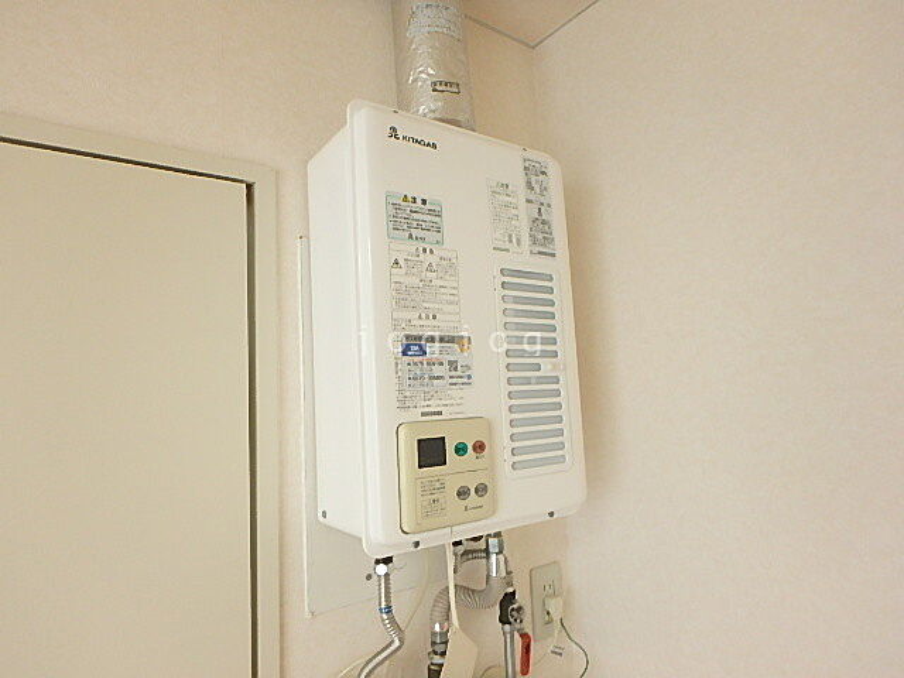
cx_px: 452
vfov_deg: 63.4
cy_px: 339
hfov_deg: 79.0
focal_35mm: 21
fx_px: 548
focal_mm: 3.7
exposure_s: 1/30
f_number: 3.5
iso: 250
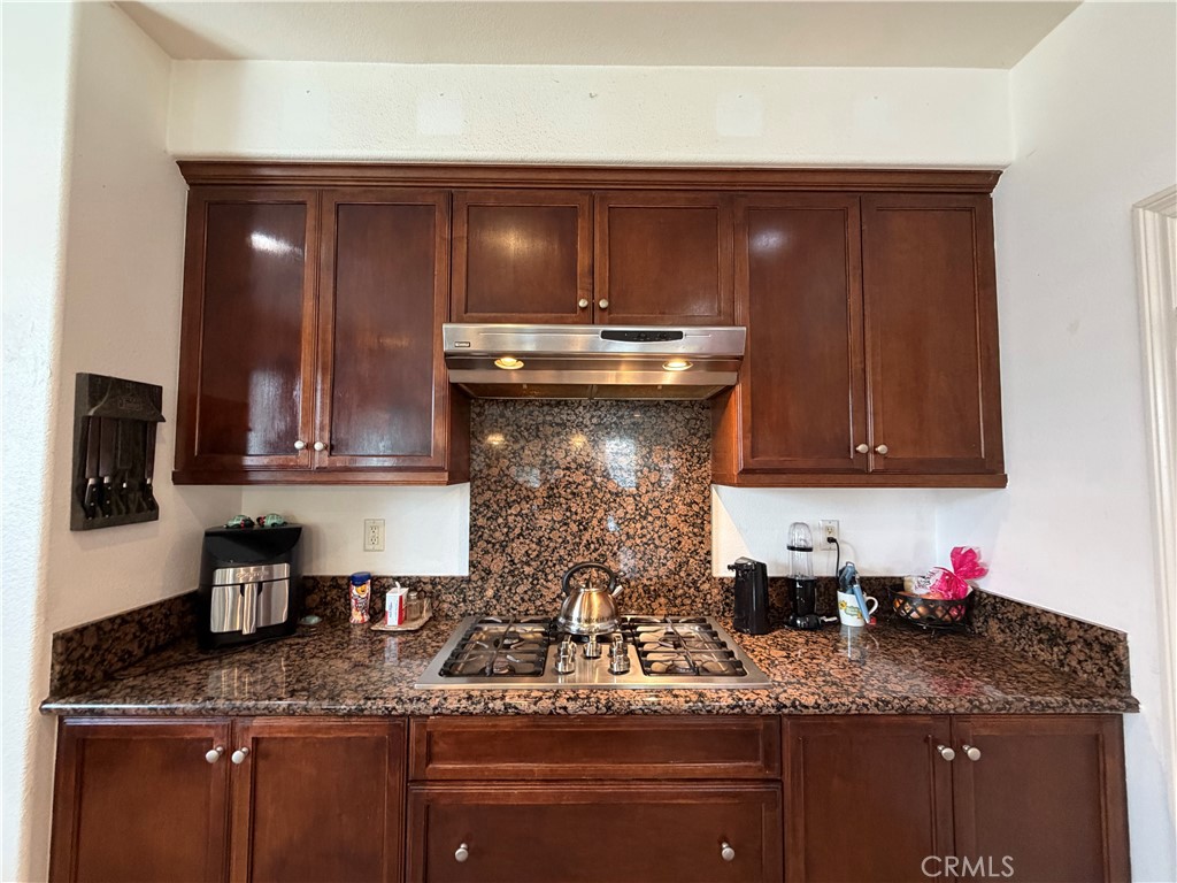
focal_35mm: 14
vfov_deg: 85.7
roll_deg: +0.3
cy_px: 442
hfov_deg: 102.1
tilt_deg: +2.0
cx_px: 588
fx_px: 476
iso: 400
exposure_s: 1/60
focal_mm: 2.22
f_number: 2.2
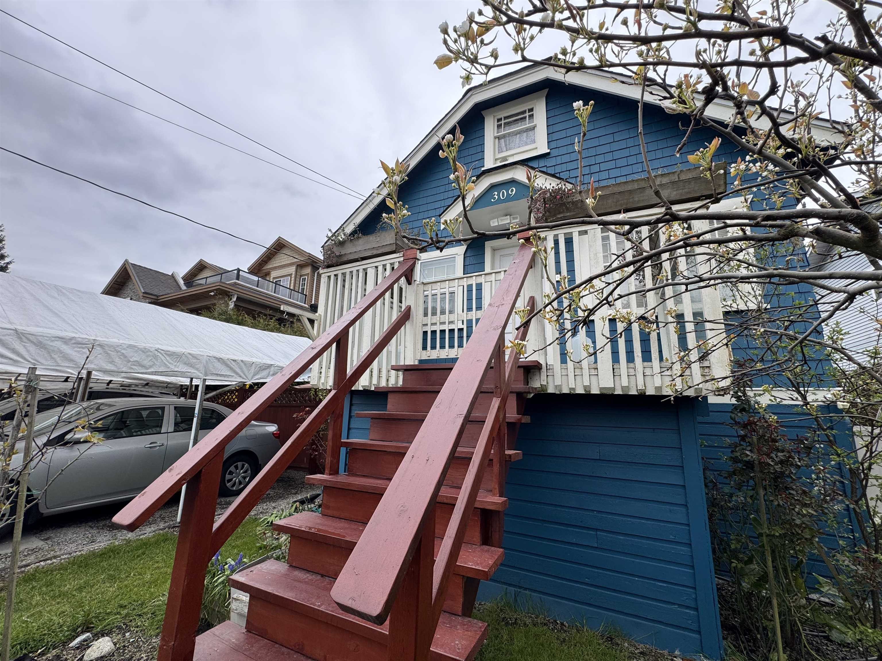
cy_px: 330
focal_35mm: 14
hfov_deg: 102.1
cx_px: 441
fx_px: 357
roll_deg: -1.3
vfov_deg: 85.7
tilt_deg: +12.3
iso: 40
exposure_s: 1/394
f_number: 2.2
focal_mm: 2.22
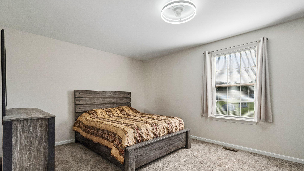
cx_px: 154
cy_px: 102
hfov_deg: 99.4
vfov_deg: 66.5
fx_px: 129
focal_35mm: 16
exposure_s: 1/400
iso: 400
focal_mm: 10
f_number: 5.6
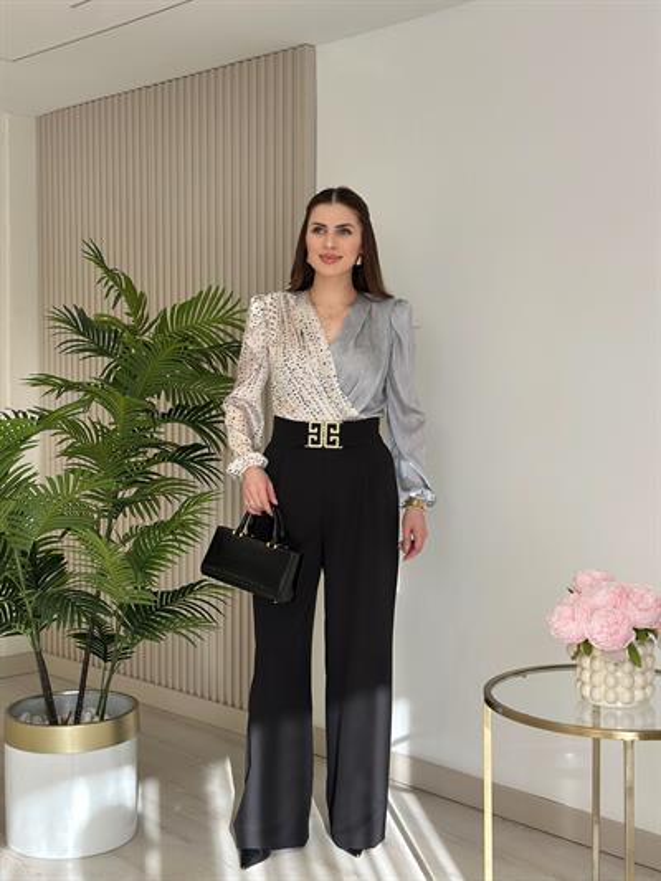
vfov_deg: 39.6
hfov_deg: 30.3
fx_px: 1222
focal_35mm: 48
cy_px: 440
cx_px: 330
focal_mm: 6.86
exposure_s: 1/482
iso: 80
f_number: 1.78
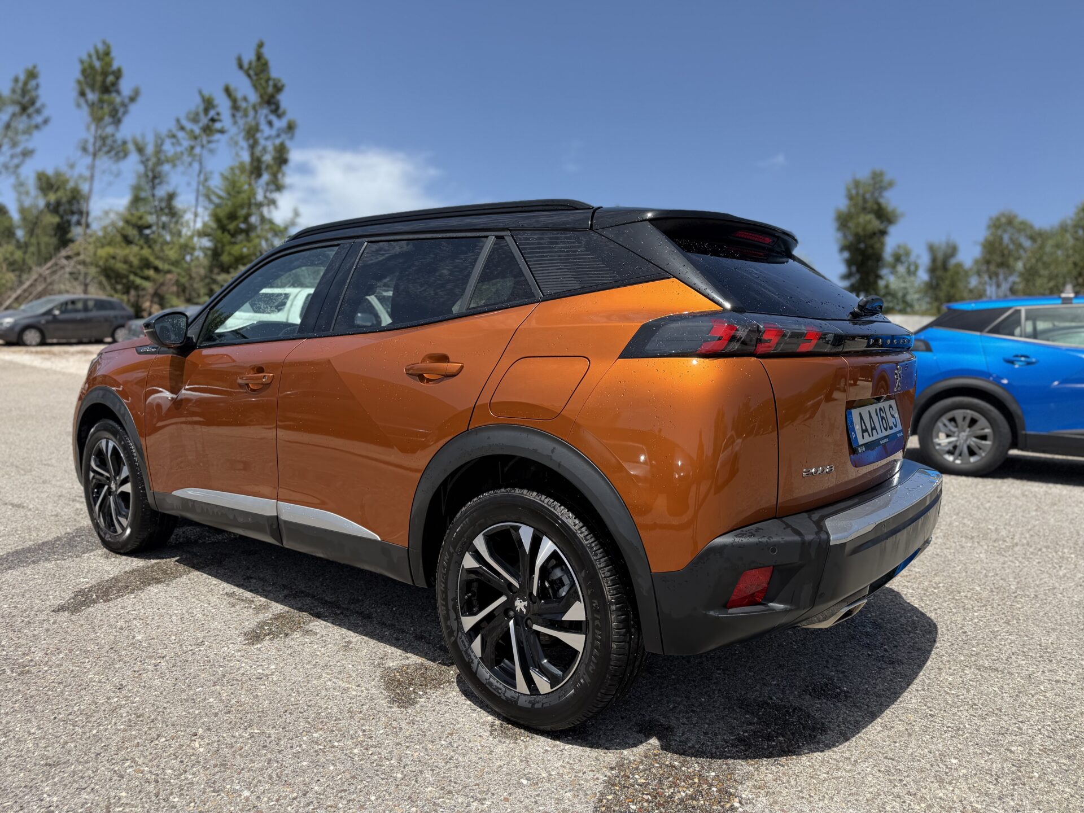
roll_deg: -1.5
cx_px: 542
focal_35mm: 24
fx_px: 752
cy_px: 406
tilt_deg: -1.3
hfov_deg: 71.6
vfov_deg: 56.8
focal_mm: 6.76
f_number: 1.78
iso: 80
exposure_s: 1/2907
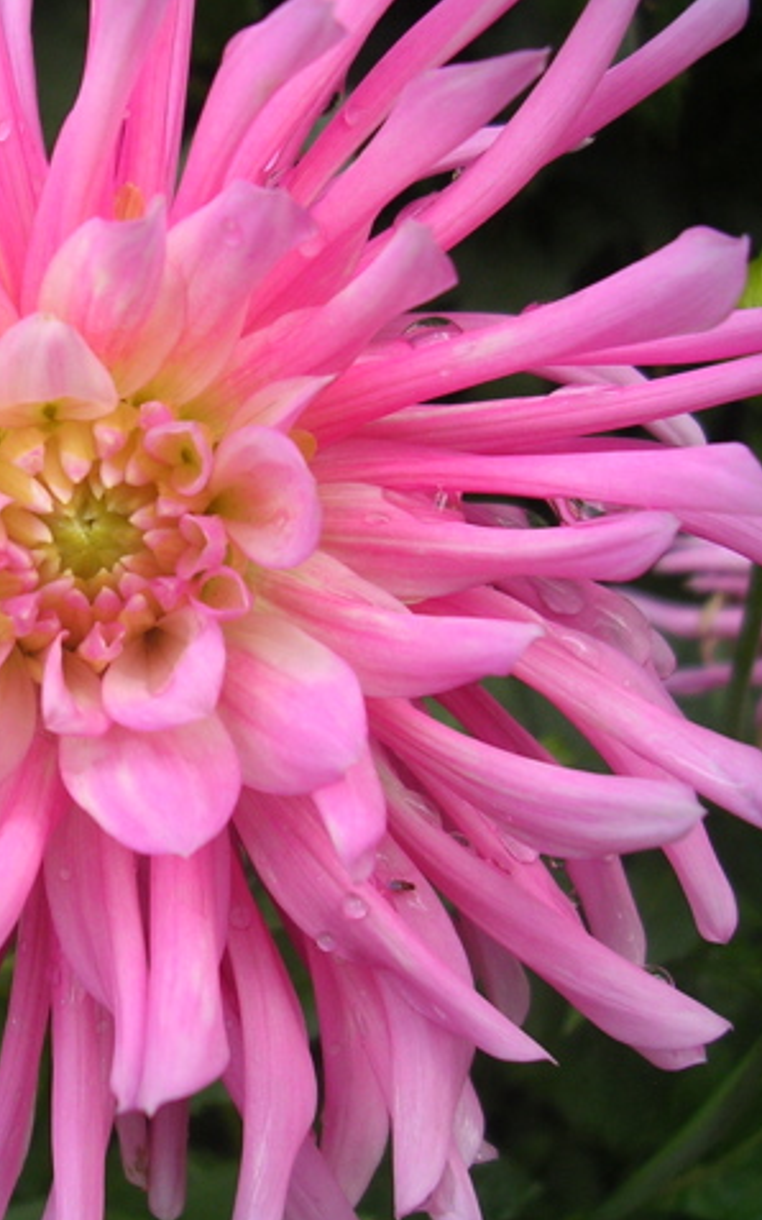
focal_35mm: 54
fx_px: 1795
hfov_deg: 23.4
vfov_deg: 37.5
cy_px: 611
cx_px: 84
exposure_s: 1/190
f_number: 2.8
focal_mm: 5.8
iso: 50
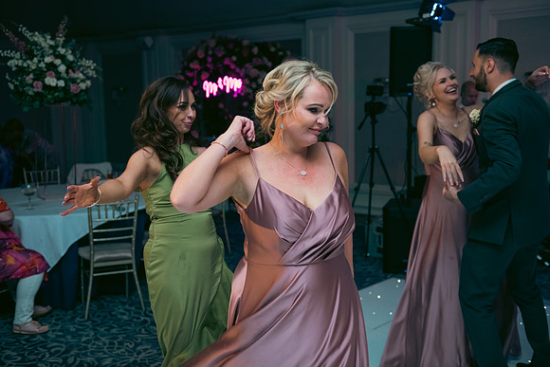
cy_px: 184
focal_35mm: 45
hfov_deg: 43.6
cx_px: 275
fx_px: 688
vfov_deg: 29.9
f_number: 3.5
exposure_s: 1/160
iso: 640
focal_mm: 45
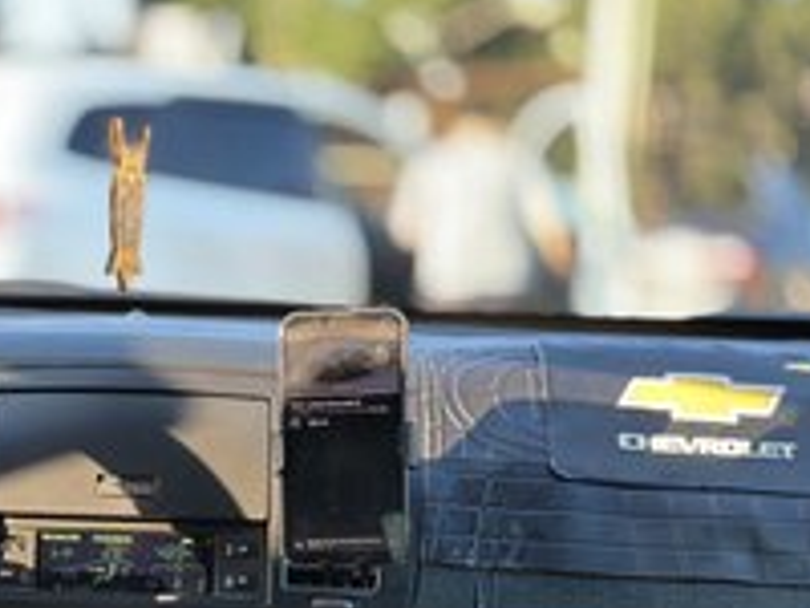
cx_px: 53
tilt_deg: -8.3
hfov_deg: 20.0
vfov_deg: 15.2
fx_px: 2246
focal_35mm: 96
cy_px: 596
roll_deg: -1.9
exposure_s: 1/199
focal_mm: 6.86
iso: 80
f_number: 1.78
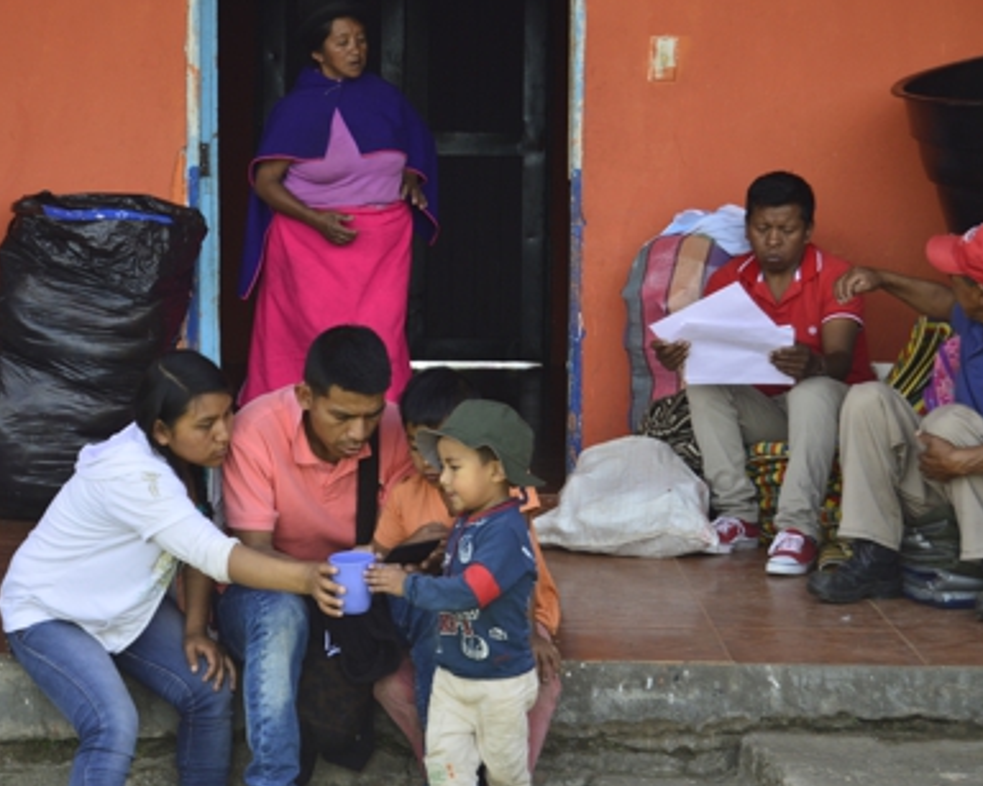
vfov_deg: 15.3
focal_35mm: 101
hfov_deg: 19.1
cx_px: 417
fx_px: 2926
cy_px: 415
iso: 400
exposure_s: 1/400
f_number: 5.6
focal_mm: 55
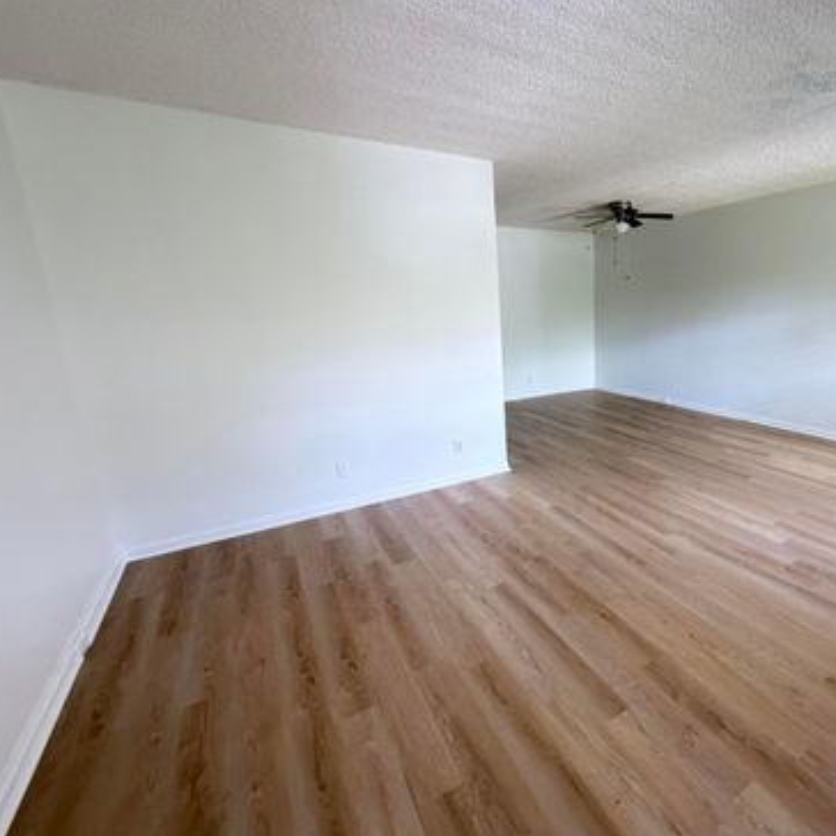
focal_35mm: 17
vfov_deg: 84.0
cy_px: 410
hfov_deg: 81.1
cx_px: 558
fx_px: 464
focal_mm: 2.22
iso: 320
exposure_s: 1/60
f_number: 2.2
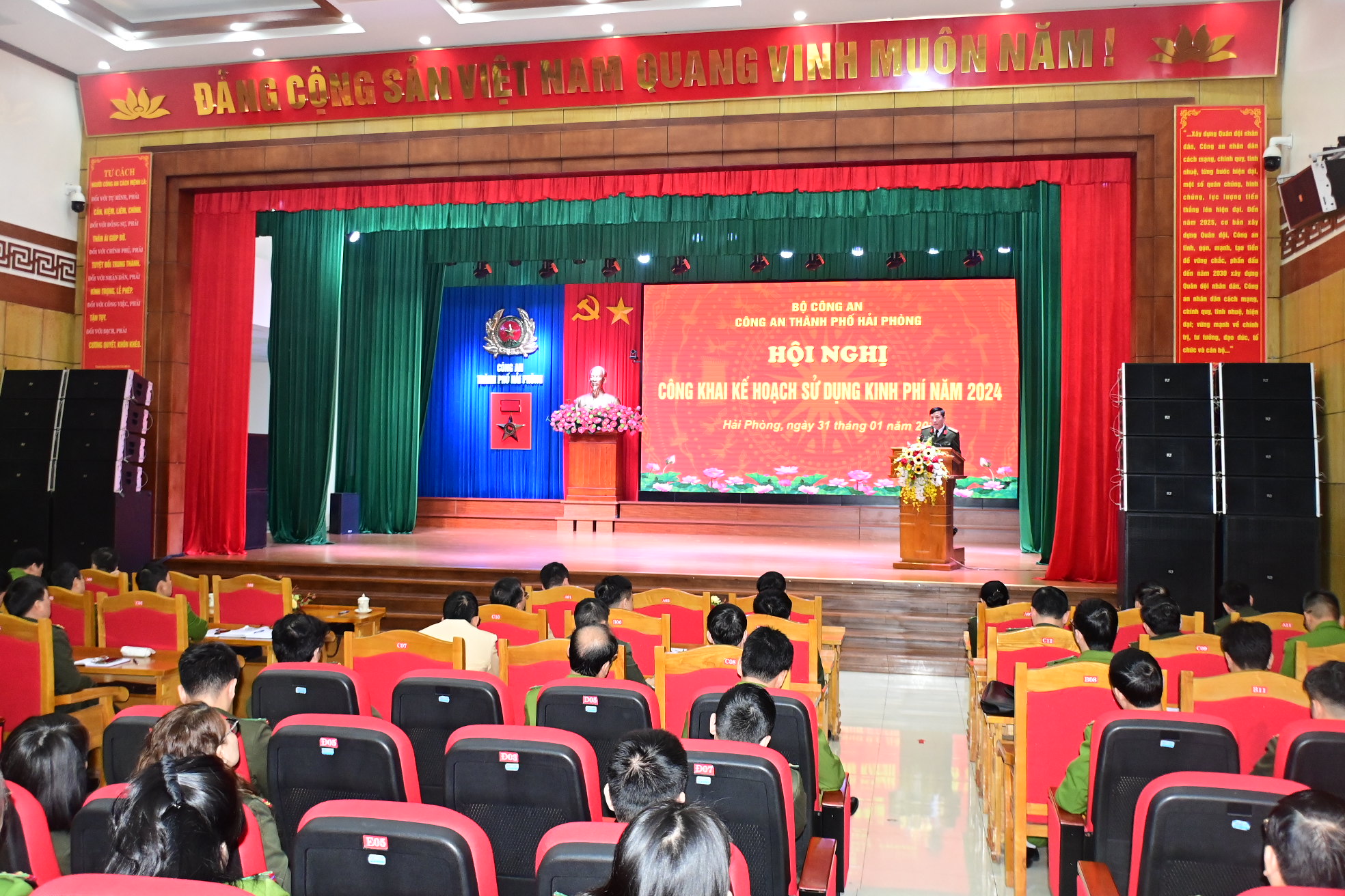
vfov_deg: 40.0
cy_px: 448
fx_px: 1233
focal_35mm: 33
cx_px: 672
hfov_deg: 57.2
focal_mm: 22
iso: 2500
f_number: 4.5
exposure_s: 1/200
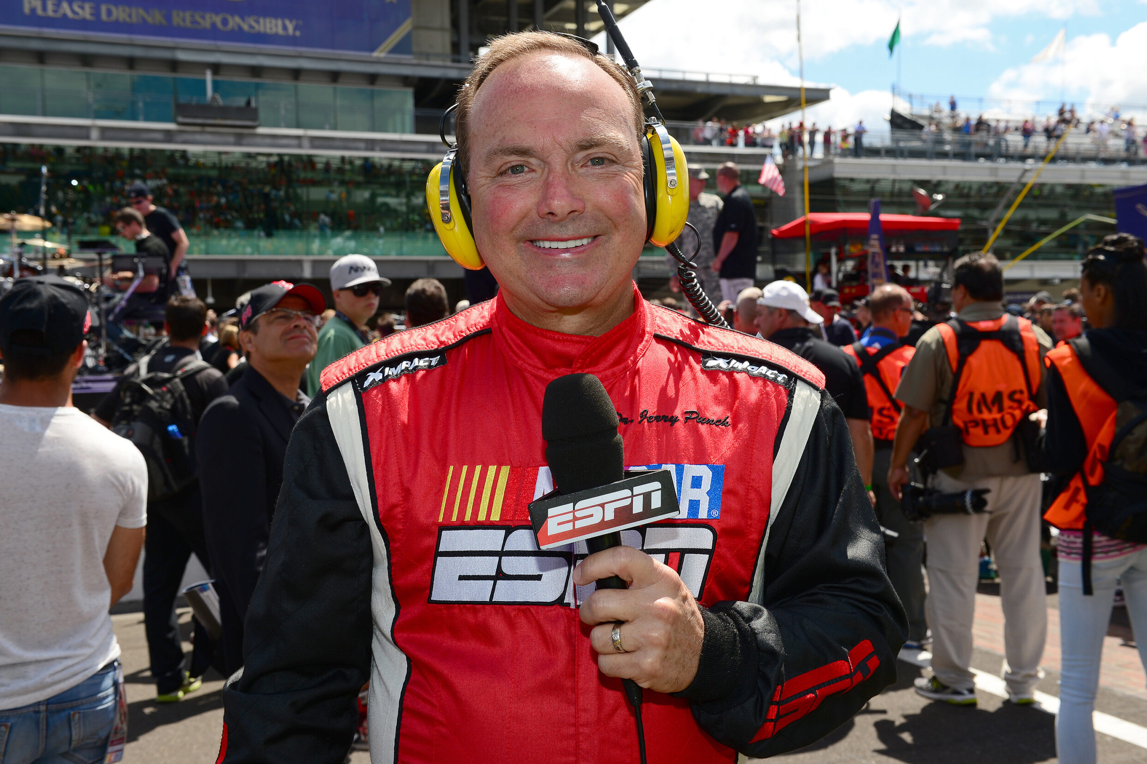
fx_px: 1242
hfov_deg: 49.6
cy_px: 375
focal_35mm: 39
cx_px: 579
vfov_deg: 34.2
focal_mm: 38
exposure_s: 1/200
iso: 125
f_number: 10
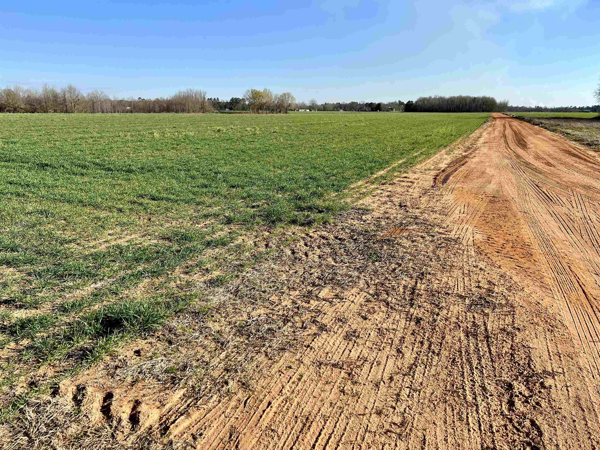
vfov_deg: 53.1
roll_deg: +0.2
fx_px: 451
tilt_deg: -14.8
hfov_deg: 67.3
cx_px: 300
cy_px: 225
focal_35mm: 26
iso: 50
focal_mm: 5.7
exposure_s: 1/3571
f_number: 1.5
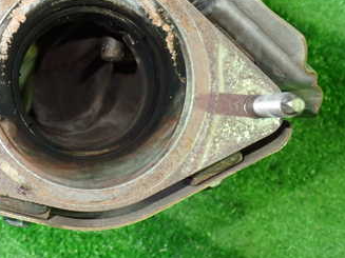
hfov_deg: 33.5
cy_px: 71
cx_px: 47
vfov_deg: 26.3
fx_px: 548
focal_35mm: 55
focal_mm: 5.4
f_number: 2.3
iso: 500
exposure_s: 1/30
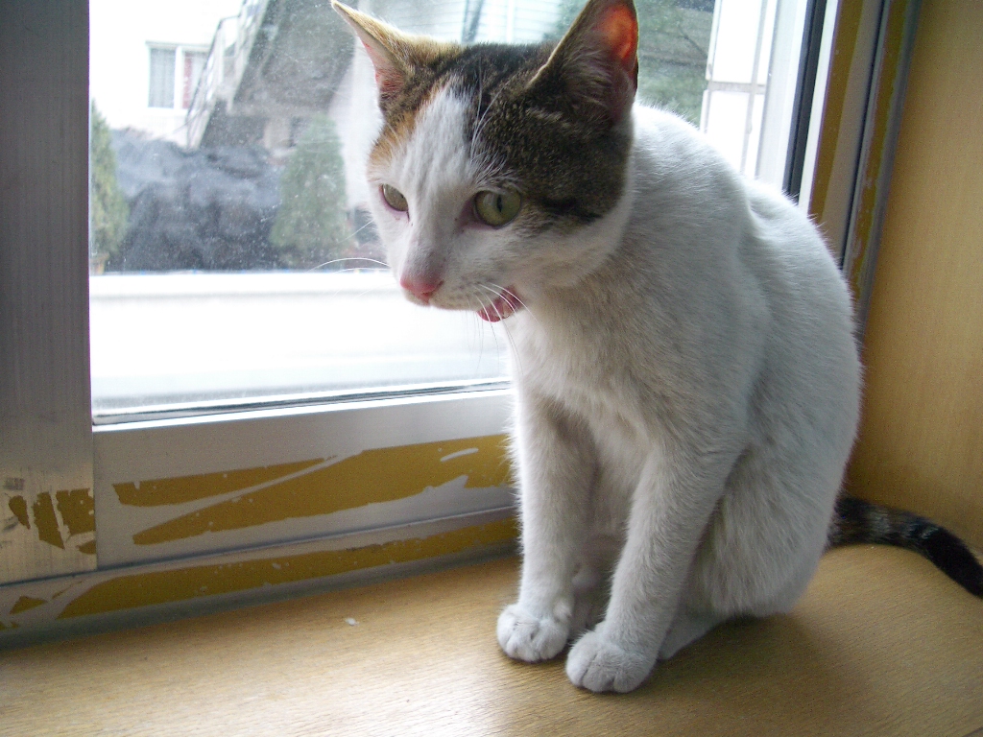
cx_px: 492
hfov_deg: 52.6
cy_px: 368
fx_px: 994
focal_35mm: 35
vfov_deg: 40.7
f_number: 2.6
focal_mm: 5.8
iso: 100
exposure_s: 1/125
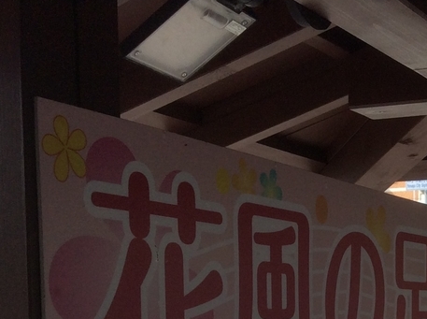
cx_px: 370
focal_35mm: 84
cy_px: 392
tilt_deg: -7.1
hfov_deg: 22.8
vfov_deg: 16.7
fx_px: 1034
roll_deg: -0.3
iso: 32
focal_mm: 3.3
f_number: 2.4
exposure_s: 1/681
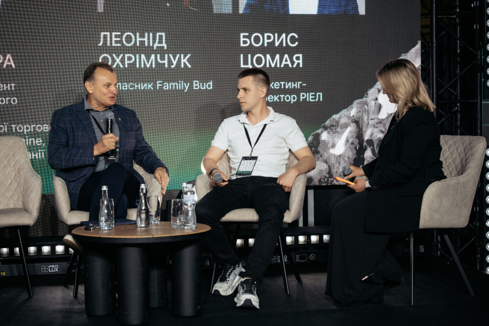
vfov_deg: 17.9
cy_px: 163
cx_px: 243
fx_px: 1032
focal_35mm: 76
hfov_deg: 26.7
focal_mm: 75
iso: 800
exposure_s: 1/200
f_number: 2.8
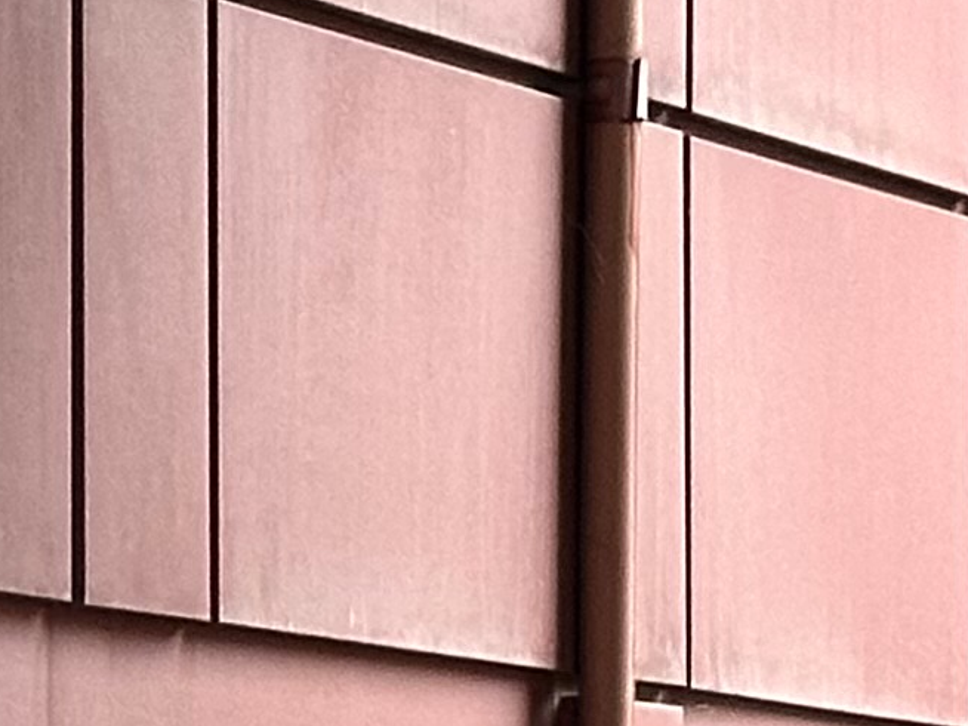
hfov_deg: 6.7
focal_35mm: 296
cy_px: 1557
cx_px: 145
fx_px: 8274
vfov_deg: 4.9
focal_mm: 6.86
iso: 200
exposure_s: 1/50
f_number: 1.78
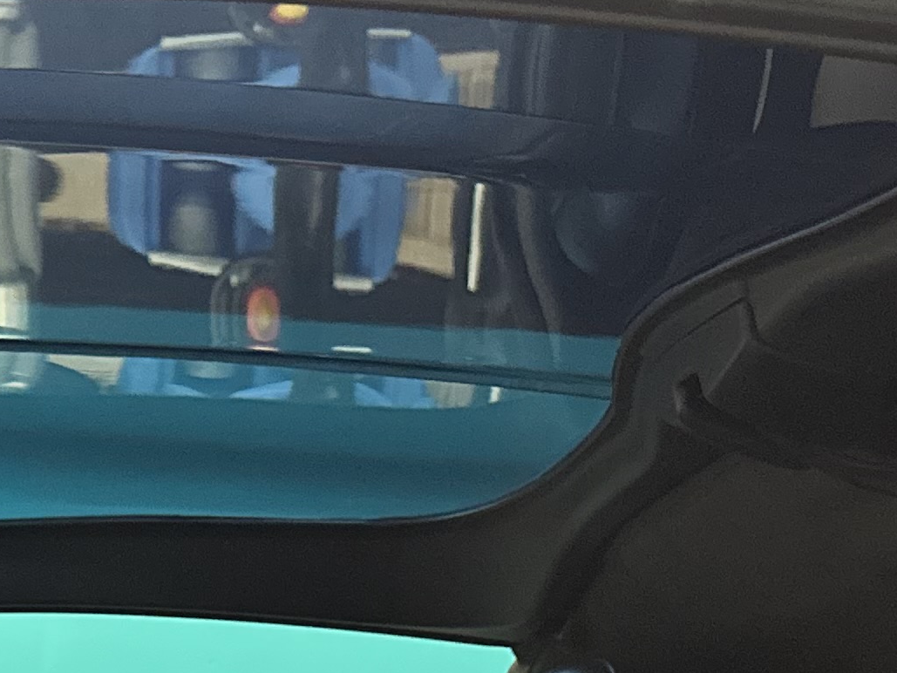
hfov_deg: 20.3
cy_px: 1102
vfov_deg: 14.4
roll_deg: -2.2
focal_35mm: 94
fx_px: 2436
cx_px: 16
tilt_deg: -4.9
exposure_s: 1/40
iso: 800
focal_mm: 6.86
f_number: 1.78
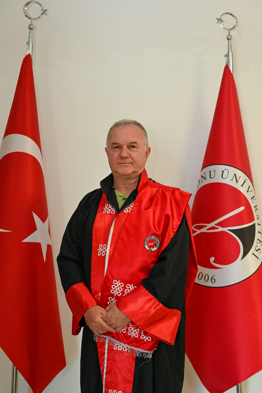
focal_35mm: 50
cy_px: 196
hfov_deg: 27.0
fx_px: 547
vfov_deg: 39.6
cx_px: 131
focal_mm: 50
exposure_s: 1/60
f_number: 4
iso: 450
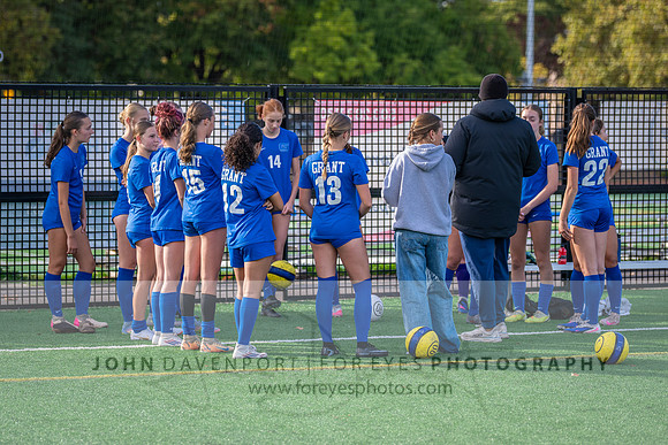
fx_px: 2813
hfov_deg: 13.5
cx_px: 320
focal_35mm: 152
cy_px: 198
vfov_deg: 9.1
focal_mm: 120
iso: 320
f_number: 2.8
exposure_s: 1/1000
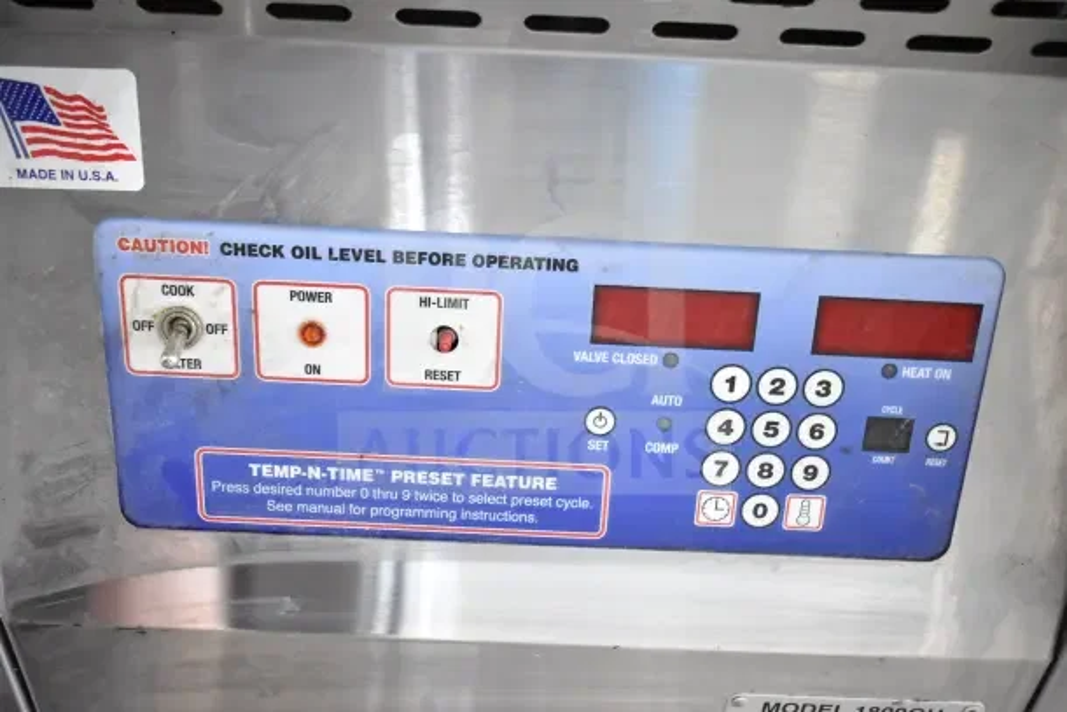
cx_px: 534
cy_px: 356
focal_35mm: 36
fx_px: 1067
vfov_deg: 36.9
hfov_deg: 53.1
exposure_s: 1/40
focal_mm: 24
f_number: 3.8
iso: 3200
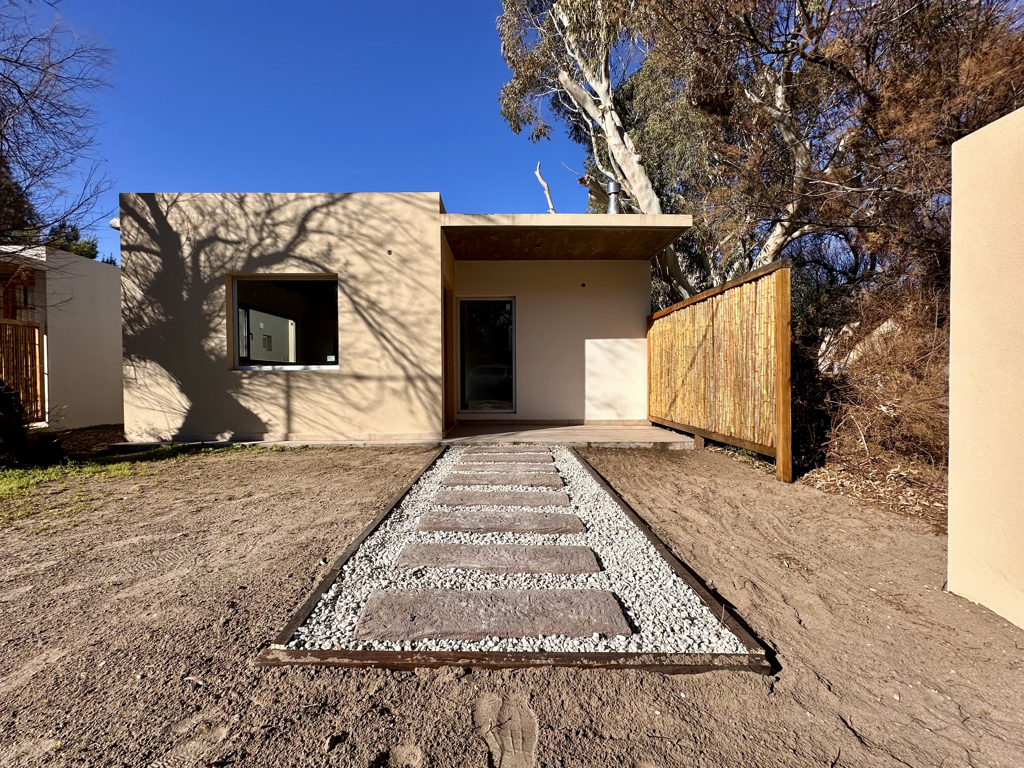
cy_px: 384
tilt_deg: -0.6
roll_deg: +0.4
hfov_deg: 102.1
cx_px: 512
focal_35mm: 14
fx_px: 414
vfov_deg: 85.7
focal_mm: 2.22
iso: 40
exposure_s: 1/1984
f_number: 2.2
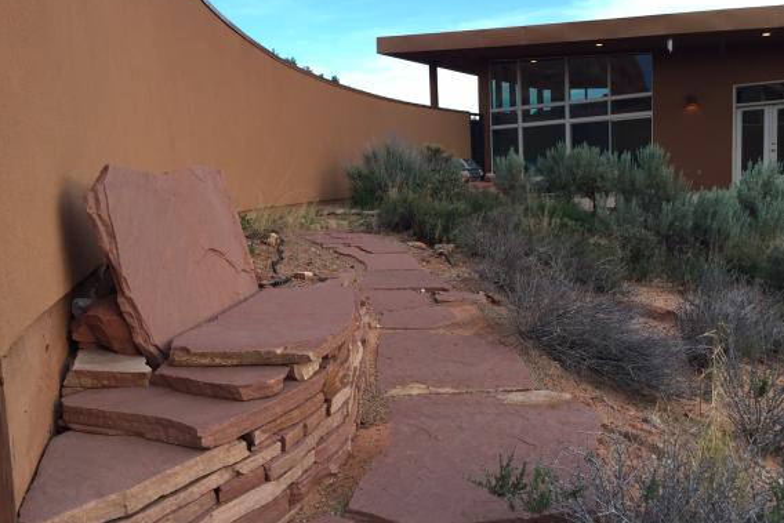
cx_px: 396
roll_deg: +3.2
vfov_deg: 38.9
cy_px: 269
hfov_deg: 55.8
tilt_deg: -5.8
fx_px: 741
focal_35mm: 34
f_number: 2.2
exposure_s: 1/120
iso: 40
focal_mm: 4.15
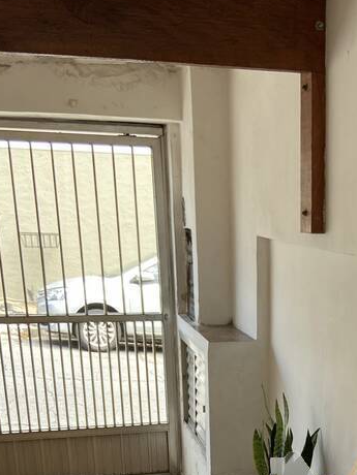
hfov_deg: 23.1
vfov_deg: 29.3
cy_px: 493
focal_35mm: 61
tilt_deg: -18.1
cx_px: 357
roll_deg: -0.7
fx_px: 839
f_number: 1.8
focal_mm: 4.25
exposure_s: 1/122
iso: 32
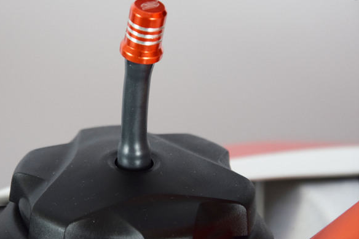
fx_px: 2150
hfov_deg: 9.5
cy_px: 80
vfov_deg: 6.4
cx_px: 114
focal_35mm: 216
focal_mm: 105
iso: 1000
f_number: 5.6
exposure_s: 1/125
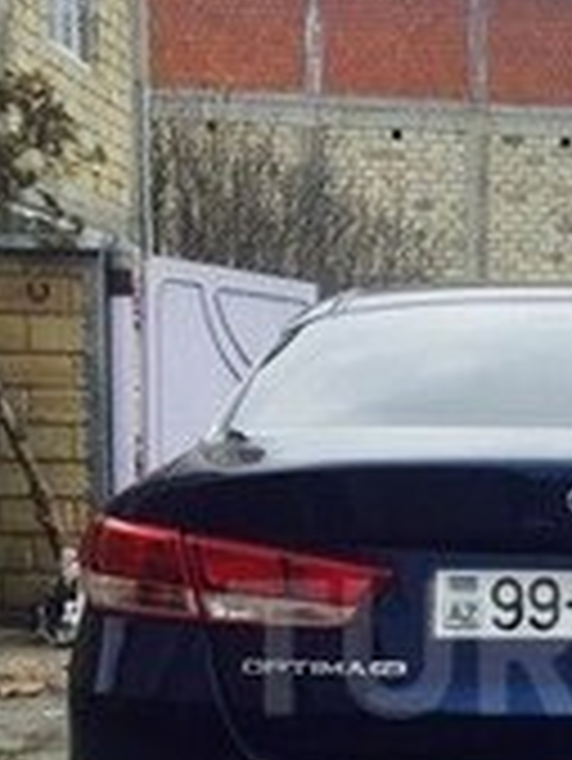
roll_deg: -1.8
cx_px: 689
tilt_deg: -5.1
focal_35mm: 85
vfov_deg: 22.6
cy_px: 648
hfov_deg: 16.6
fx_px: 1870
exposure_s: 1/898
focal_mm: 4.15
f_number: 2.2
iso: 32
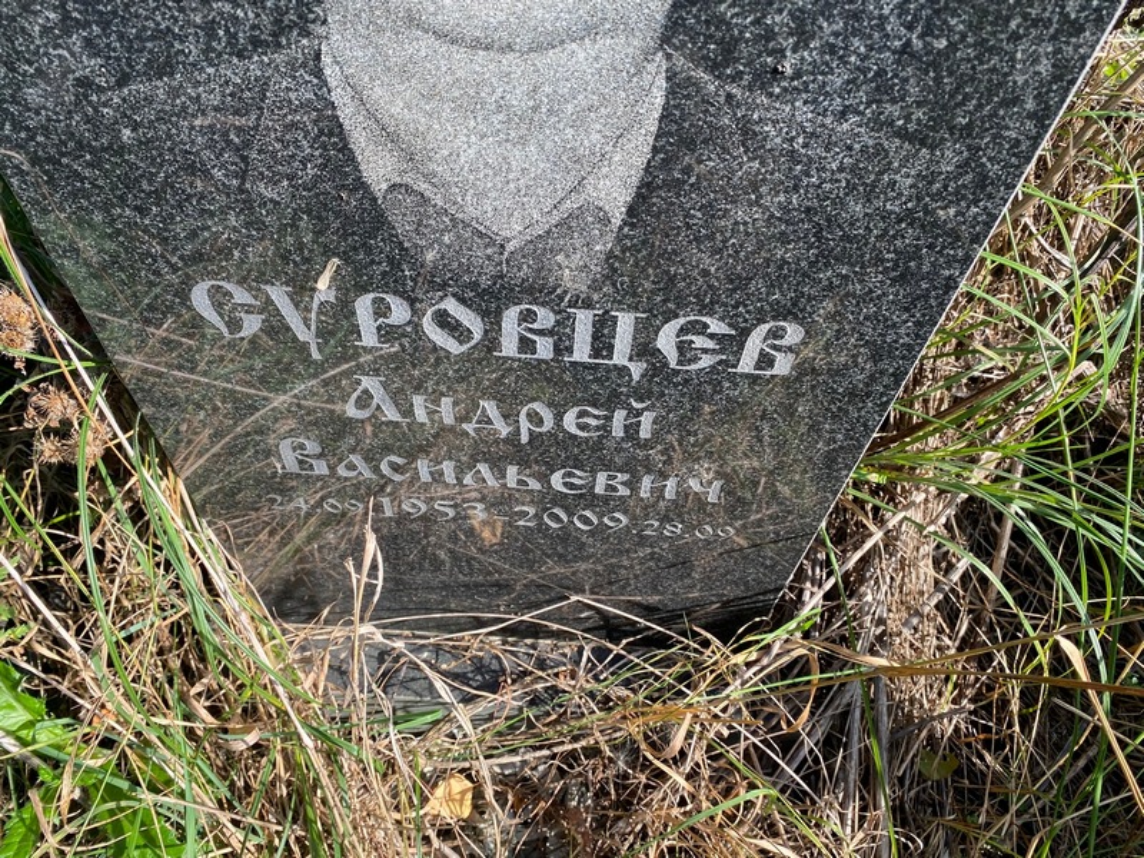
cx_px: 572
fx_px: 859
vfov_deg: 53.1
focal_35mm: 26
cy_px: 429
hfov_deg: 67.3
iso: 32
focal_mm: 4.25
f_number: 1.8
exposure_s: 1/557
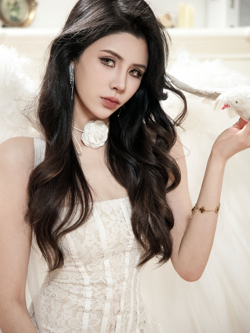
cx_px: 125
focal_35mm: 76
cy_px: 163
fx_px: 732
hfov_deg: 19.4
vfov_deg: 25.7
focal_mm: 70
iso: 200
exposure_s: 1/125
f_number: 2.8
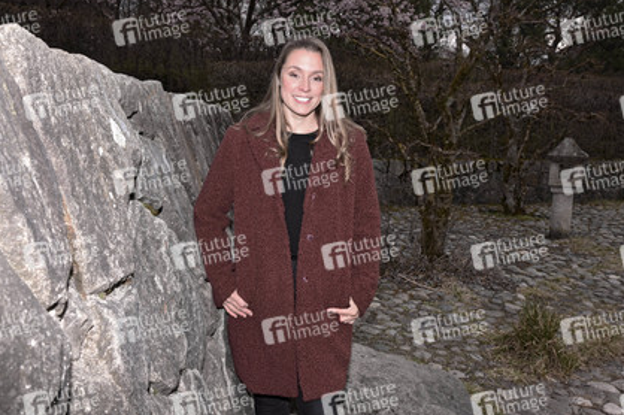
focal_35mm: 41
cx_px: 320
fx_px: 710
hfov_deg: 47.4
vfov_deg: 32.6
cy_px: 215
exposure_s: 1/160
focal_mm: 38
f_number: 11
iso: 400
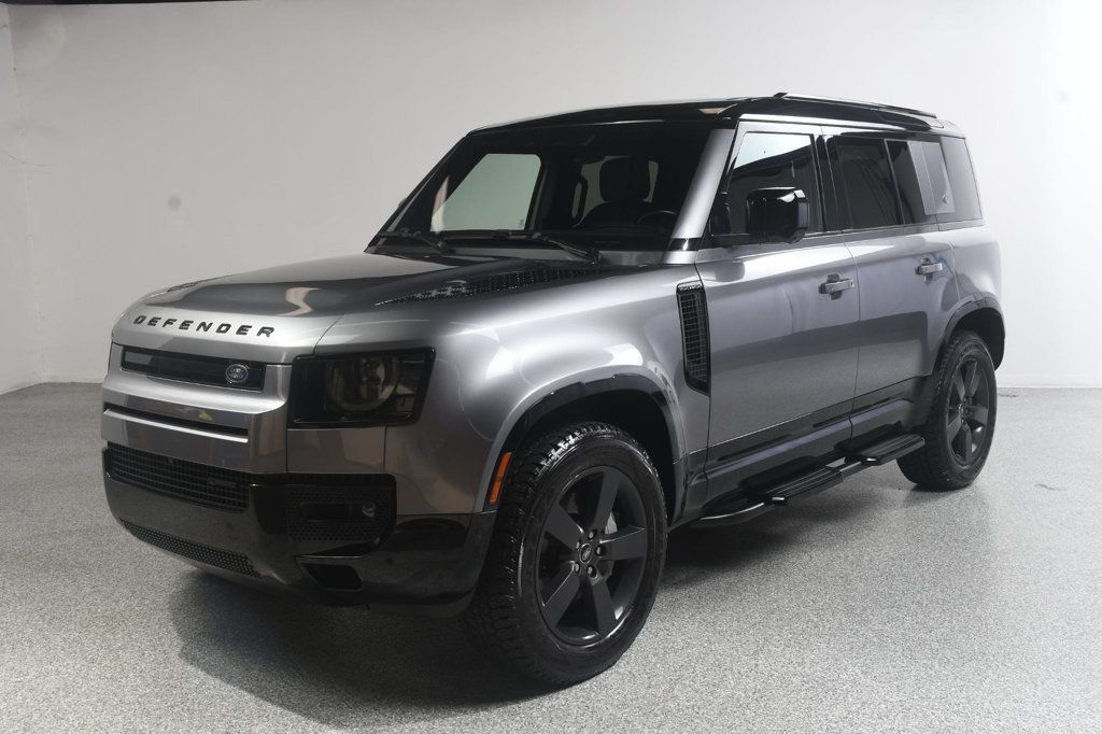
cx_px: 551
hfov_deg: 49.6
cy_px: 367
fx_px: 1193
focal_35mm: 39
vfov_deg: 34.2
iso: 100
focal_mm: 26
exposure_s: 1/160
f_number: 9
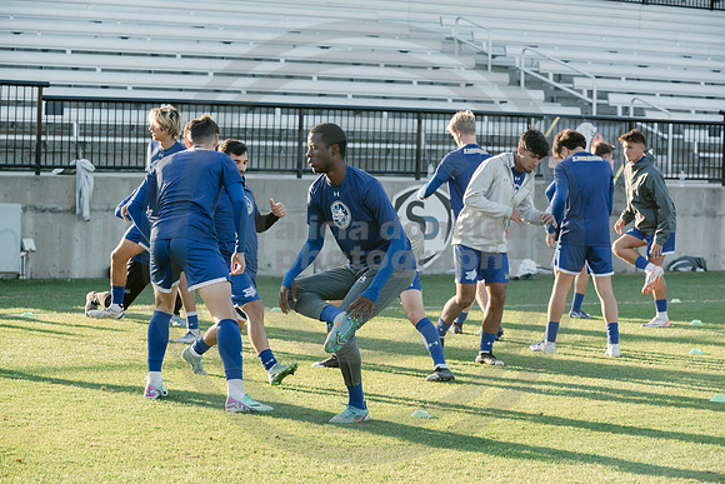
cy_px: 242
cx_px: 362
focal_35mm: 122
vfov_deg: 11.2
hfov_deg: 16.8
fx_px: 2457
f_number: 6.3
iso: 1250
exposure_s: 1/1000
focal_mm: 122
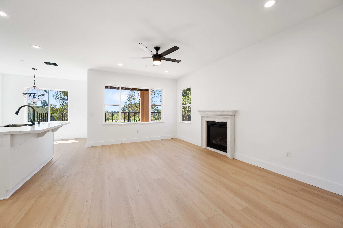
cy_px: 114
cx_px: 172
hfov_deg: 104.3
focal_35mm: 14
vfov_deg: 81.2
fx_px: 133
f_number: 8
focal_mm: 14
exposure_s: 1/25
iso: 125
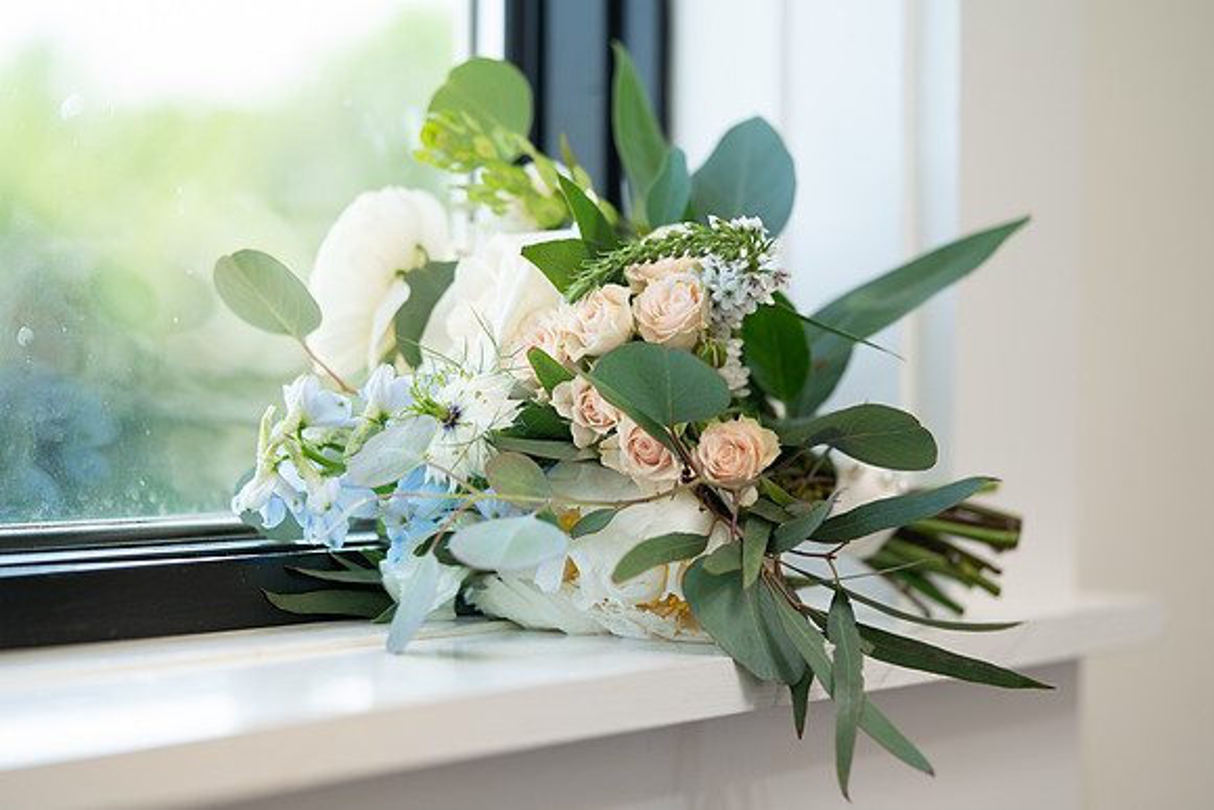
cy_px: 442
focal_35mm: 98
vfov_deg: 13.9
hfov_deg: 20.8
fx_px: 3311
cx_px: 662
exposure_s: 1/200
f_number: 2.8
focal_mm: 90
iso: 200
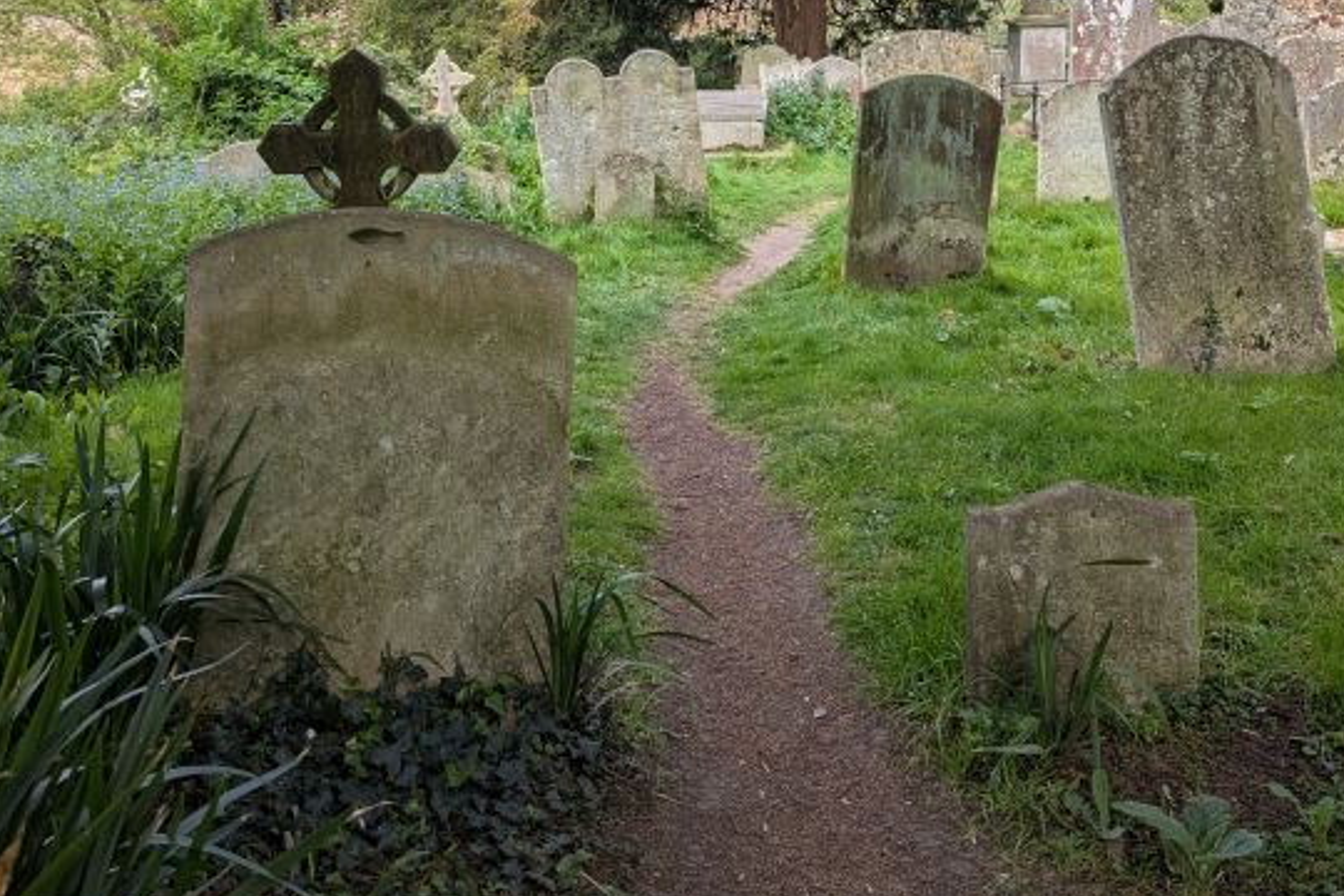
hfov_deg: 48.4
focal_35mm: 40
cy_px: 215
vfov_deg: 32.7
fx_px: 1493
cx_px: 738
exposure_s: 1/779
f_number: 1.73
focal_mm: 4.38
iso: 44
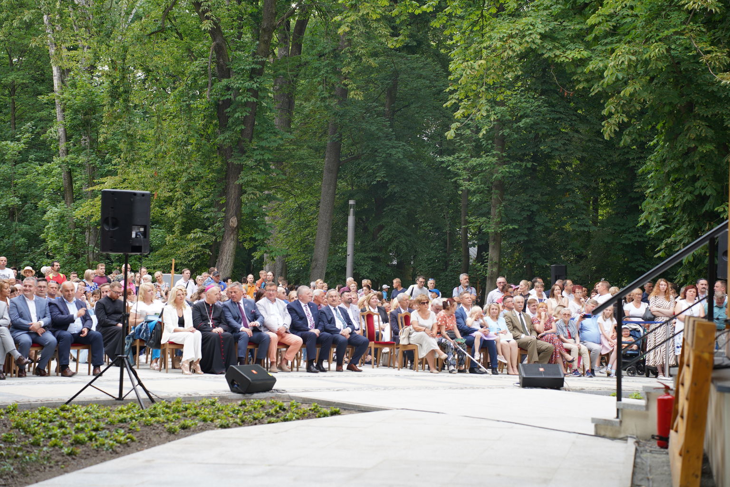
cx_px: 365
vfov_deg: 18.2
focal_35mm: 75
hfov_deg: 27.0
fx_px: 1521
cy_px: 244
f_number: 4
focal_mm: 75
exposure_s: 1/80
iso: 100
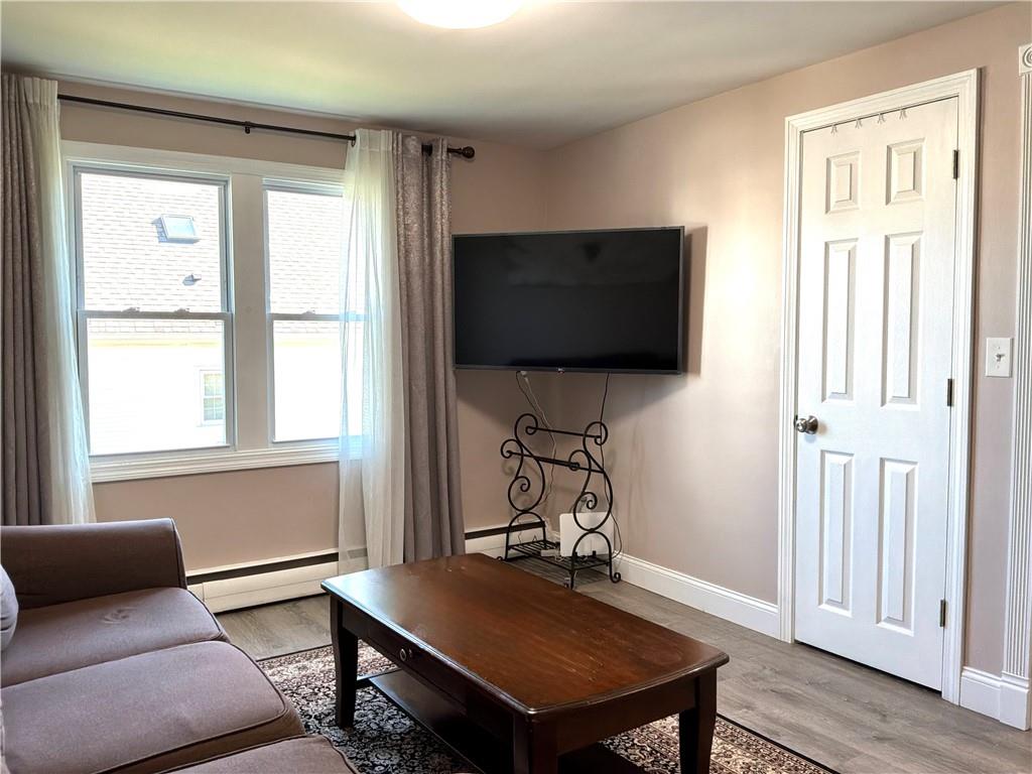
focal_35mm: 28
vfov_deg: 49.7
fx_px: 835
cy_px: 387
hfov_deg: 63.4
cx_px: 516
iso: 50
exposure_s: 1/60
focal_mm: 3
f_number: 1.8
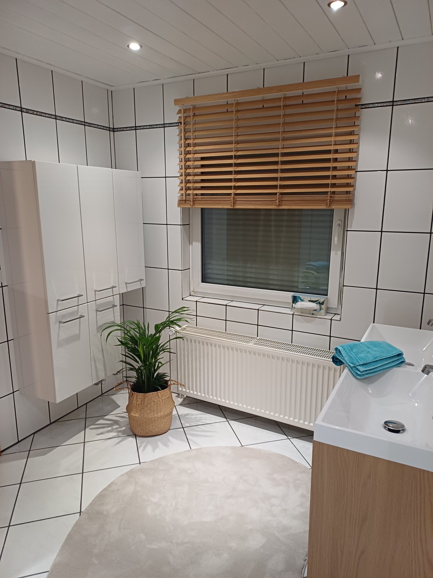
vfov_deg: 69.4
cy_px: 289
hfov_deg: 54.9
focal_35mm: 25
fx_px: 417
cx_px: 216
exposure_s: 1/50
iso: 320
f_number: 1.8
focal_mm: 4.65
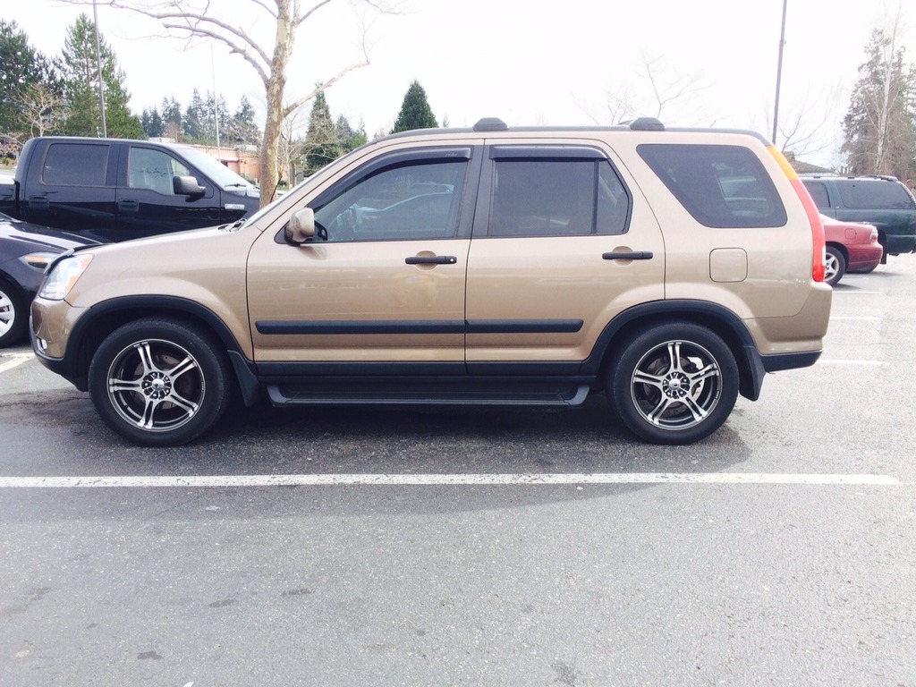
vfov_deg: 48.2
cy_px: 344
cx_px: 458
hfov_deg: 61.7
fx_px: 767
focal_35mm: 29
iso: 32
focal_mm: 4.15
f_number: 2.2
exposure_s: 1/391
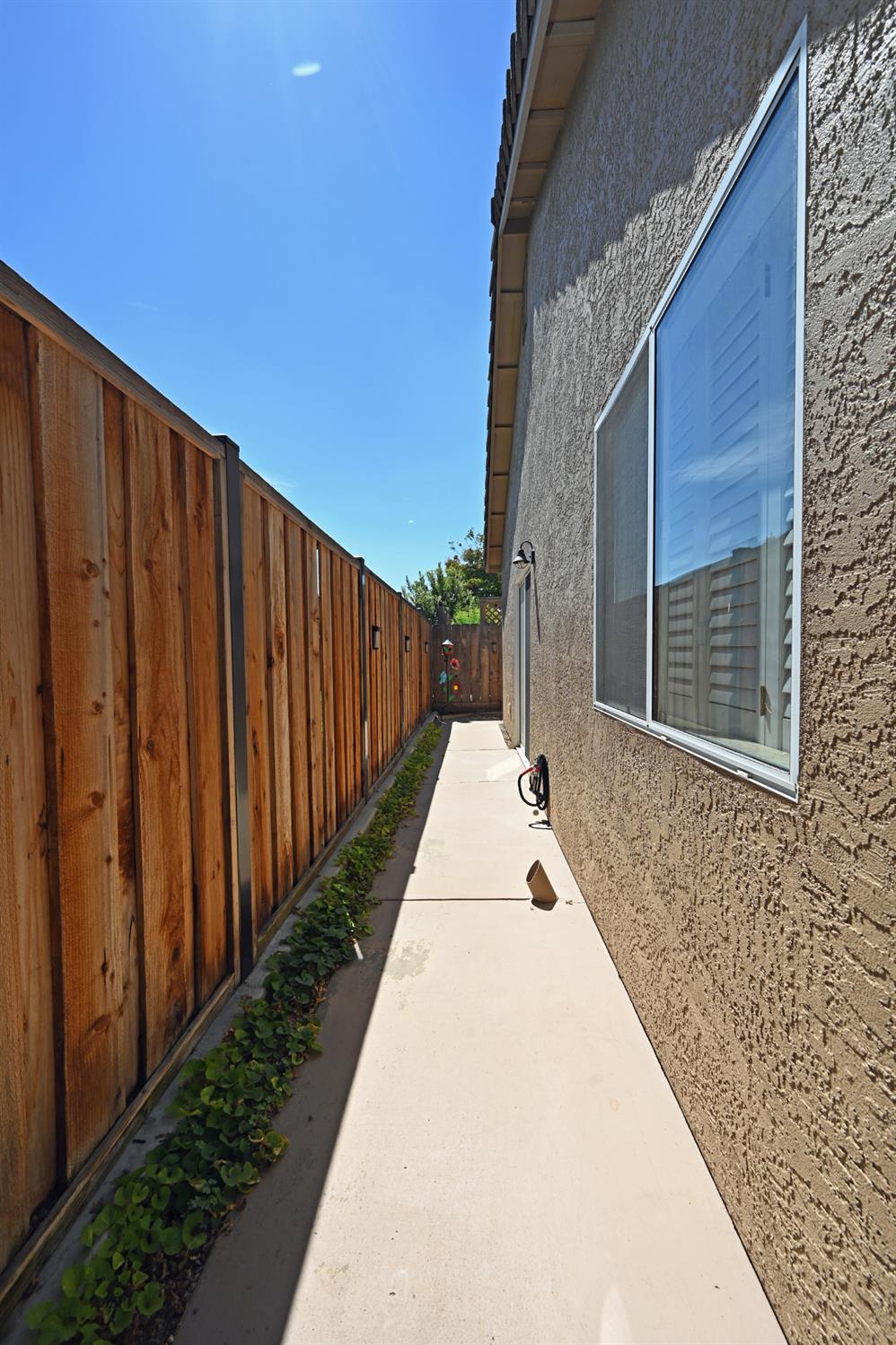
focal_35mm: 15
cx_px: 448
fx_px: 560
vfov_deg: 100.4
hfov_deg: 77.3
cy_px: 672
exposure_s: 1/200
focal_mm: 15
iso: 100
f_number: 9
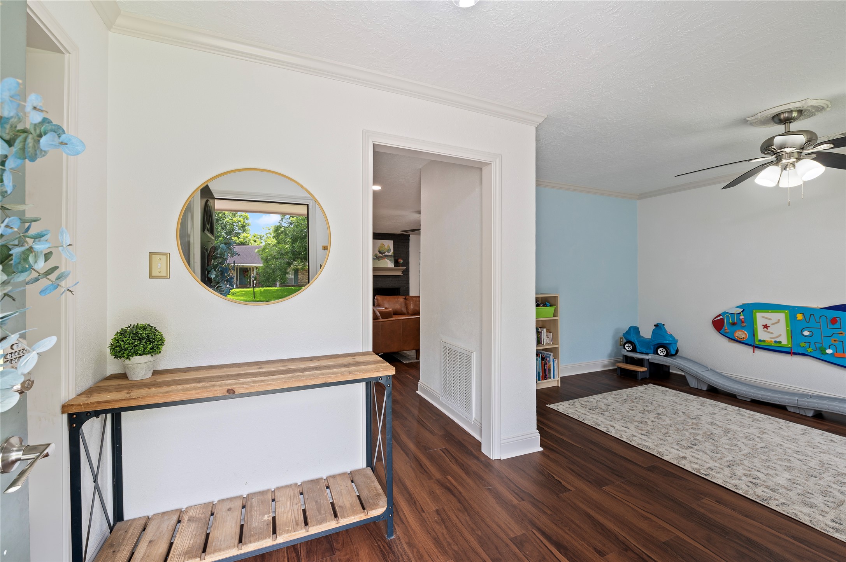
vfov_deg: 77.2
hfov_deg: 100.4
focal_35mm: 15
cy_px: 281
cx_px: 423
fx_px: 352
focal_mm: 15
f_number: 6.3
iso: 125
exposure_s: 1/6
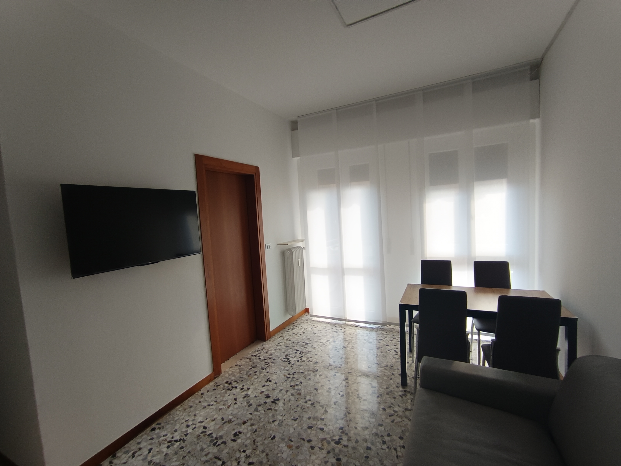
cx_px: 310
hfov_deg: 94.5
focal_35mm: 16
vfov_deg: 78.1
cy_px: 233
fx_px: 287
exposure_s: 1/50
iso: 80
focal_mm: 1.65
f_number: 2.2
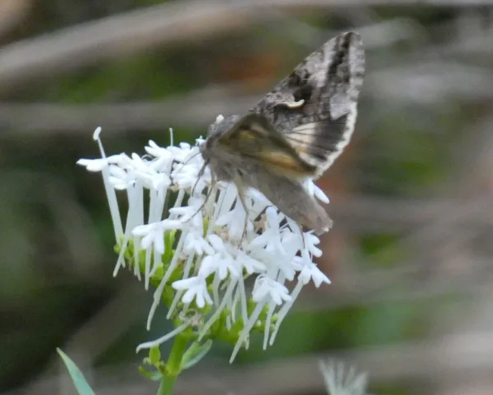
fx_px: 13997
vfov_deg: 1.6
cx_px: 250
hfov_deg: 2.0
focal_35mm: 959
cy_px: 198
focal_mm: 164.2
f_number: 5.6
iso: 1600
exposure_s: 1/125
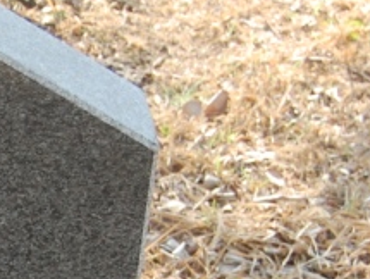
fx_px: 2495
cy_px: 388
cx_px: -324
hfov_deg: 8.1
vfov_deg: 6.3
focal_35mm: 233
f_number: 5.6
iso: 280
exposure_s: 1/125
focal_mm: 34
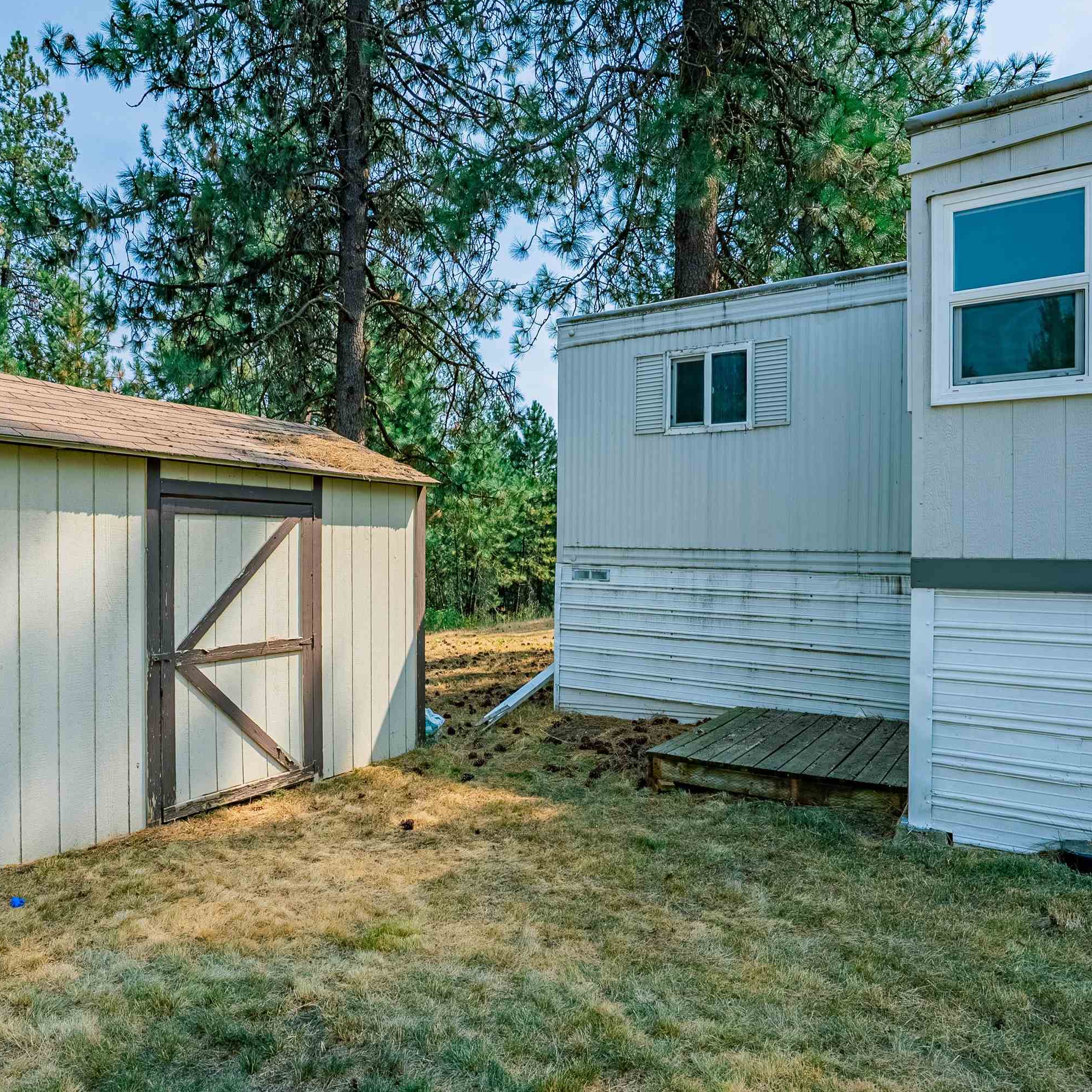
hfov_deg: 71.9
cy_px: 552
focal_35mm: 21
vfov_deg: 72.1
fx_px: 749
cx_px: 478
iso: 400
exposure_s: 1/8000
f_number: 8
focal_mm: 16
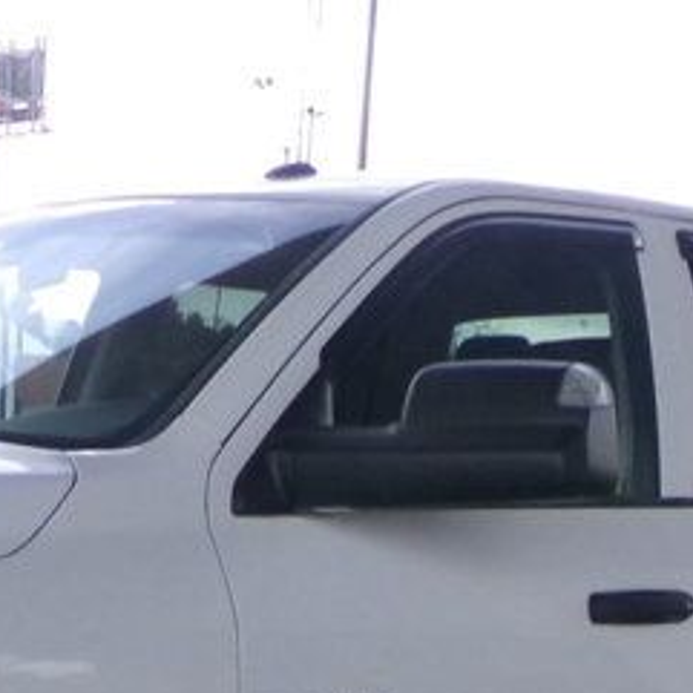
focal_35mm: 90
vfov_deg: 17.8
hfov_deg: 19.2
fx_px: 2038
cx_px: 193
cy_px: 940
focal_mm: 4.3
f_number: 11.07
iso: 273
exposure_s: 1/60
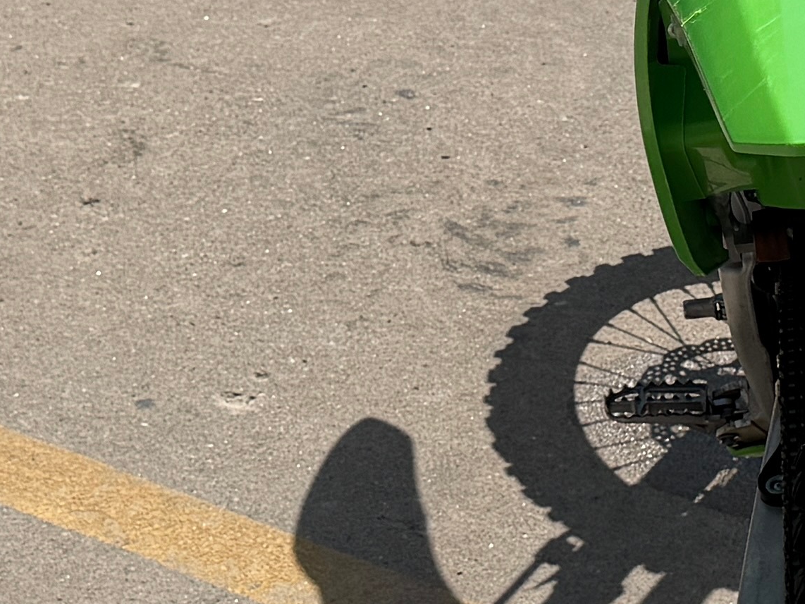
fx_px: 2791
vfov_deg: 12.4
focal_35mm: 120
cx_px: 838
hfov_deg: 16.0
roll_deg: -2.9
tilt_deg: -24.8
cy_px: 299
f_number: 1.78
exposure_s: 1/7353
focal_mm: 6.76
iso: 80
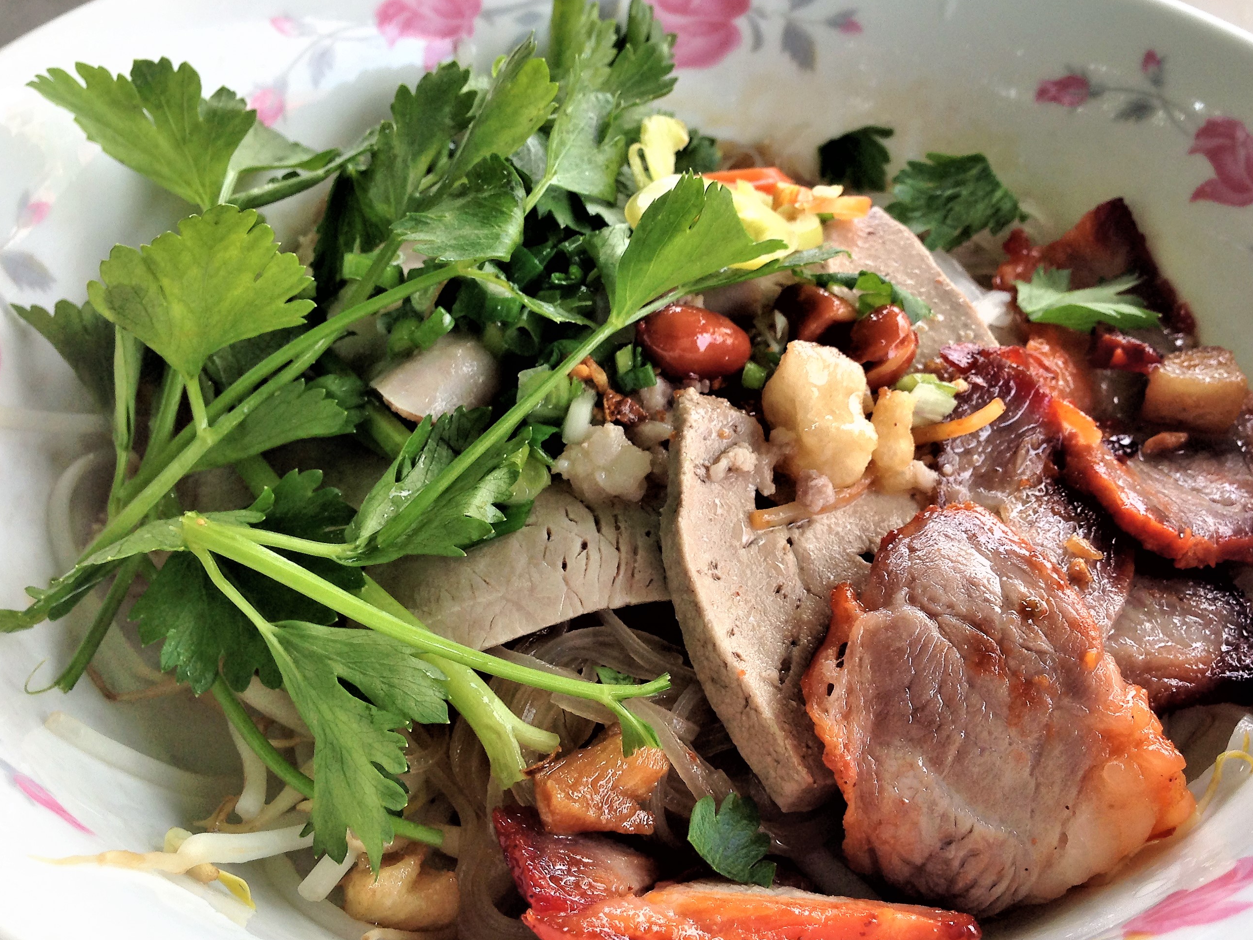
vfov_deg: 34.3
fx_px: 1520
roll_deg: +0.3
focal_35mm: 42
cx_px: 741
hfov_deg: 44.6
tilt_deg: -39.0
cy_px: 408
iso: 50
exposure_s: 1/120
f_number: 2.4
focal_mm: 4.12
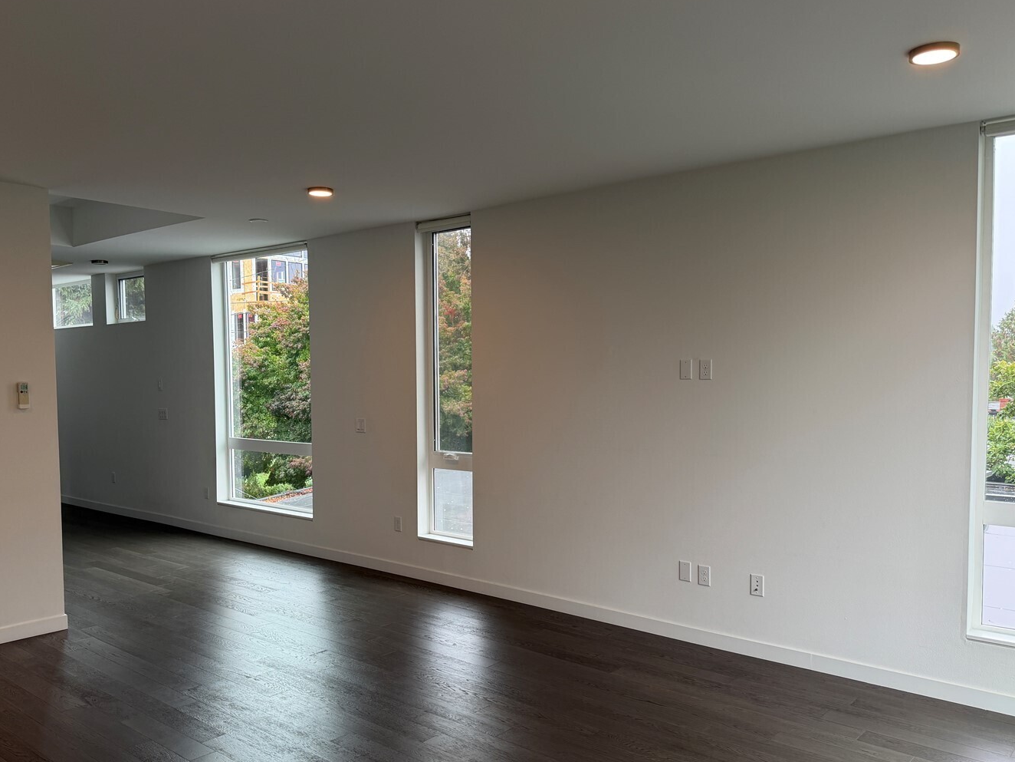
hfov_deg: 61.4
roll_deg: +1.0
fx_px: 850
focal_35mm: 29
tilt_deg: -3.4
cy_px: 413
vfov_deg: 48.2
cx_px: 440
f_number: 1.78
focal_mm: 6.76
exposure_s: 1/120
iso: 100
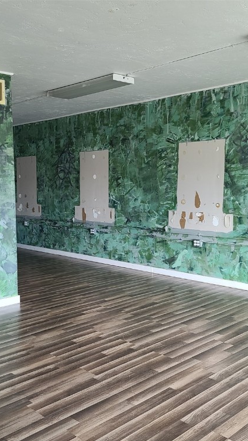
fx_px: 433
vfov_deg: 54.0
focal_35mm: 37
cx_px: 71
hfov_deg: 31.6
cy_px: 224
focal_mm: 7
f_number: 1.8
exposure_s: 1/59
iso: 100
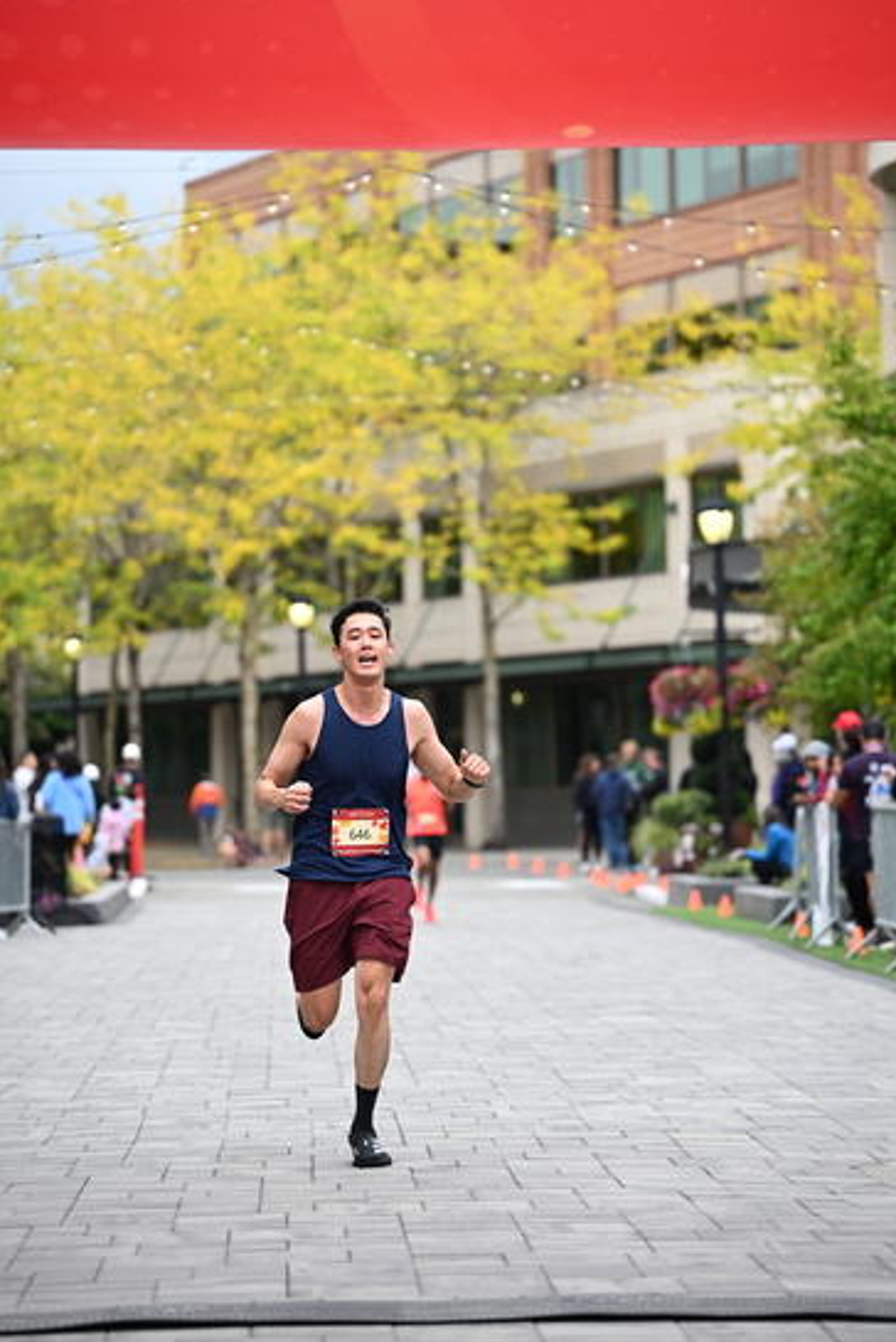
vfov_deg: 17.6
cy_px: 672
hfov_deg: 11.8
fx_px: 4325
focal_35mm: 116
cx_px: 449
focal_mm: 115
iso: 640
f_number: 2.8
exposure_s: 1/2000
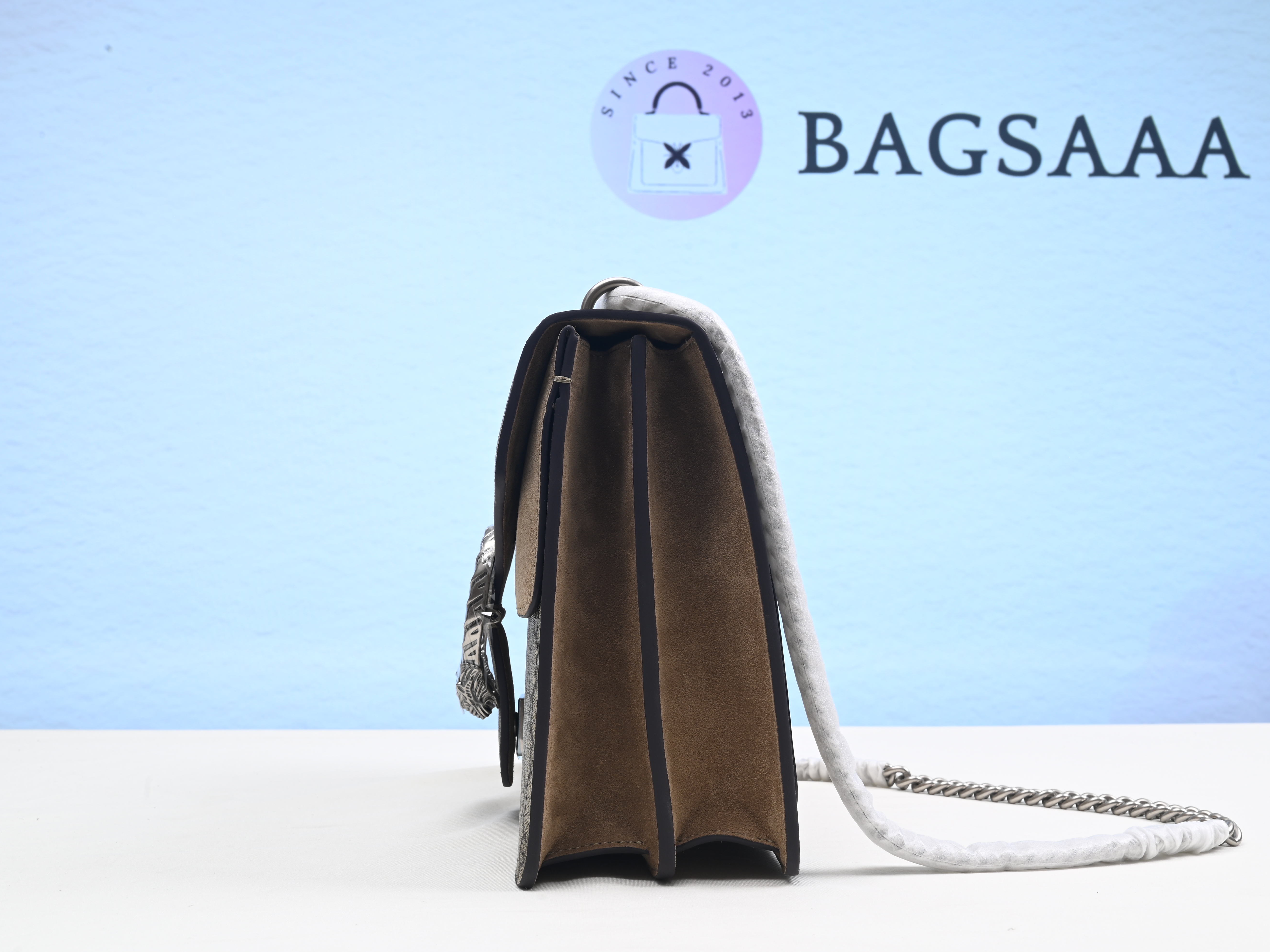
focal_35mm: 45
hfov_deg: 42.1
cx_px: 635
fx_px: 1651
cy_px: 472
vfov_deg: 32.2
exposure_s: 1/2
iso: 100
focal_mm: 41
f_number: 16
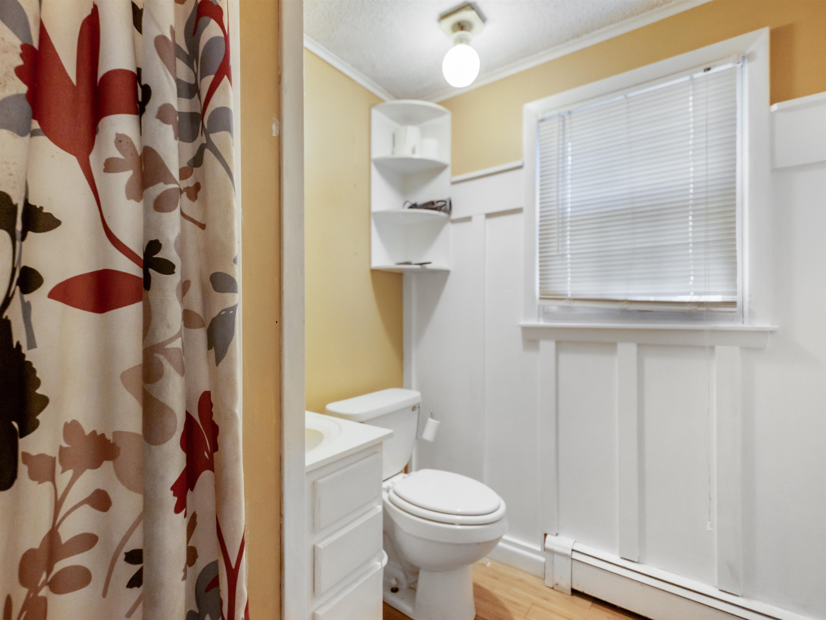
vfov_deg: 78.2
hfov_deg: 94.5
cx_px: 413
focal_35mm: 16
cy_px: 310
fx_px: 382
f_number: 2.8
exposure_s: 1/60
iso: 1250
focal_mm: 8
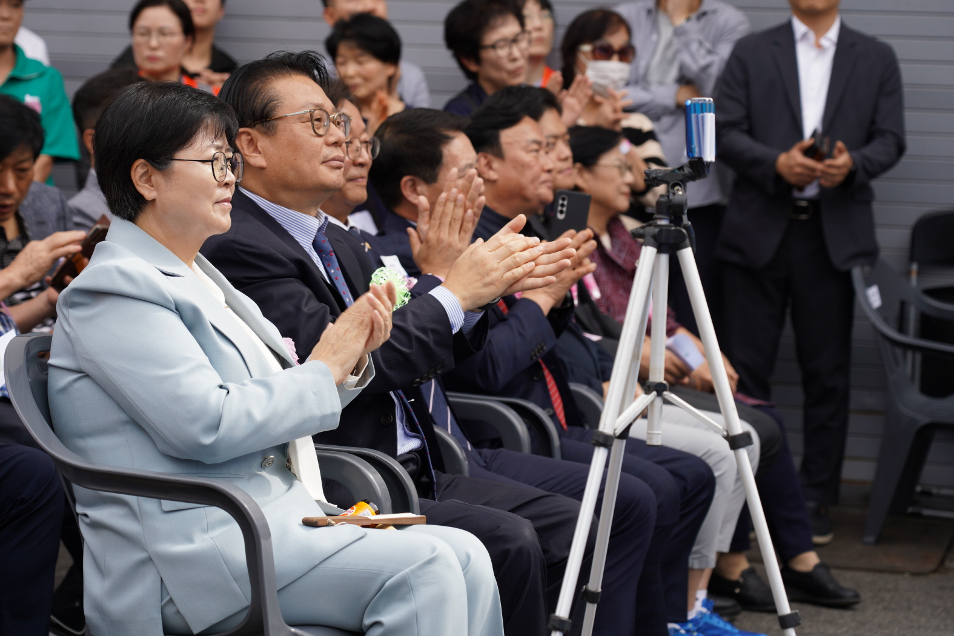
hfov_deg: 17.1
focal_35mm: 120
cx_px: 440
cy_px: 276
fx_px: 3180
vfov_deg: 11.4
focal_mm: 105
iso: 100
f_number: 5
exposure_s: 1/200
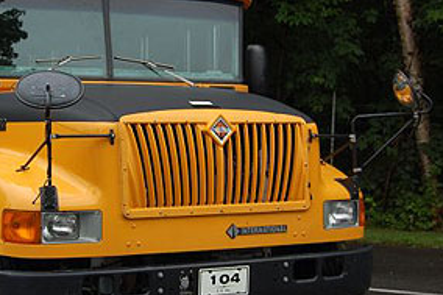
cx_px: 100
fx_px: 908
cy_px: 122
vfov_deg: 18.4
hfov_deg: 27.0
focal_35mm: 74
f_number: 5.6
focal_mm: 31
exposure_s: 1/125
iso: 200
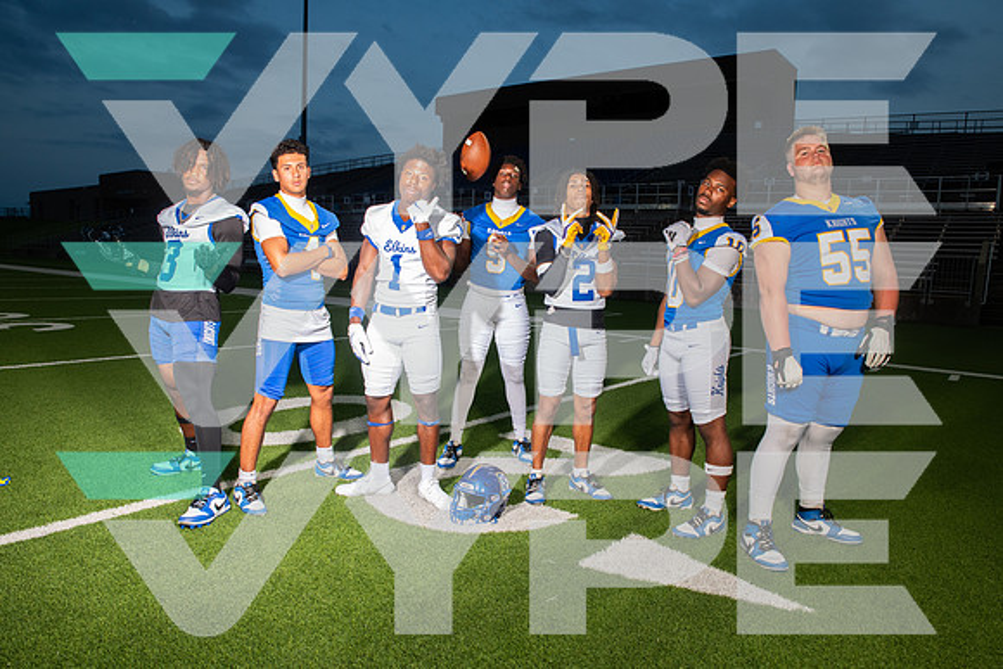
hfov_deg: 73.7
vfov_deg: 53.2
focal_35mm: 24
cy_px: 334
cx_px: 502
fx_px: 669
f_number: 7.1
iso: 800
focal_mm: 24
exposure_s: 1/320
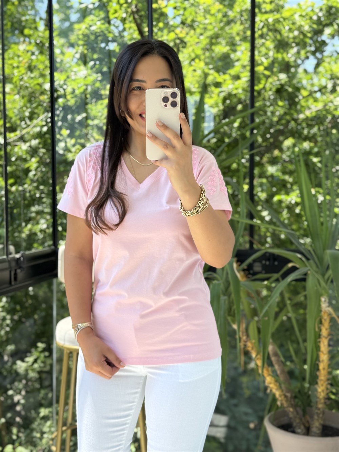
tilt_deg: -18.7
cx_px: 170
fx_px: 627
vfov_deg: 39.7
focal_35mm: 48
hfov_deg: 30.3
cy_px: 226
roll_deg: +0.1
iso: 80
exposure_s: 1/405
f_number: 1.78
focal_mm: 6.76
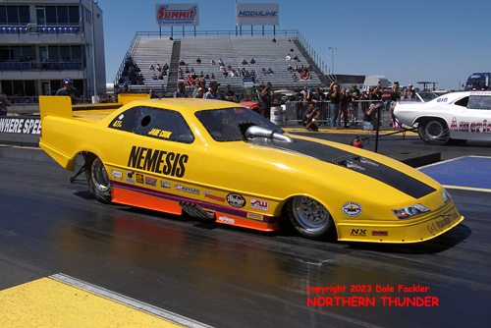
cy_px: 164
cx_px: 246
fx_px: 532
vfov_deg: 34.3
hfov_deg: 49.5
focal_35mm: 39
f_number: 13
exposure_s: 1/1600
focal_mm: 26
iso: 800
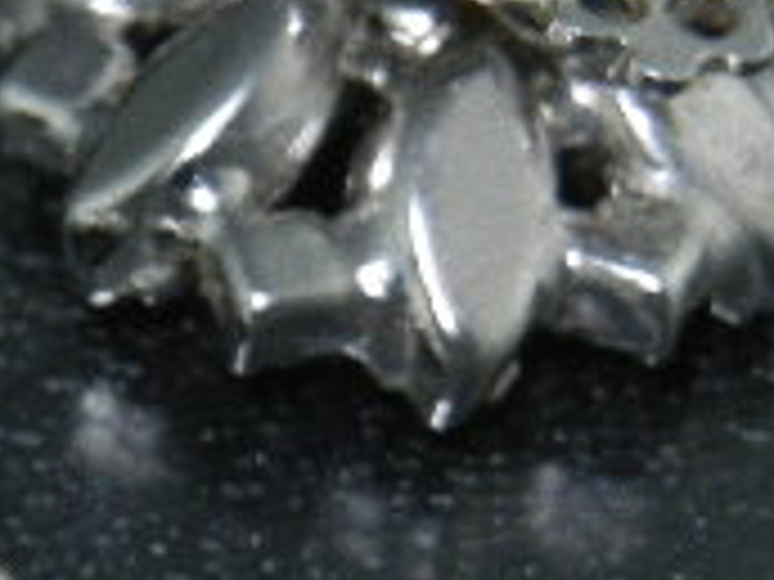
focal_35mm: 219
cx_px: -81
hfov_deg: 9.0
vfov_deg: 6.8
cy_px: 405
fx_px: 4897
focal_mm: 10.6
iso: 514
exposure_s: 1/30
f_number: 8
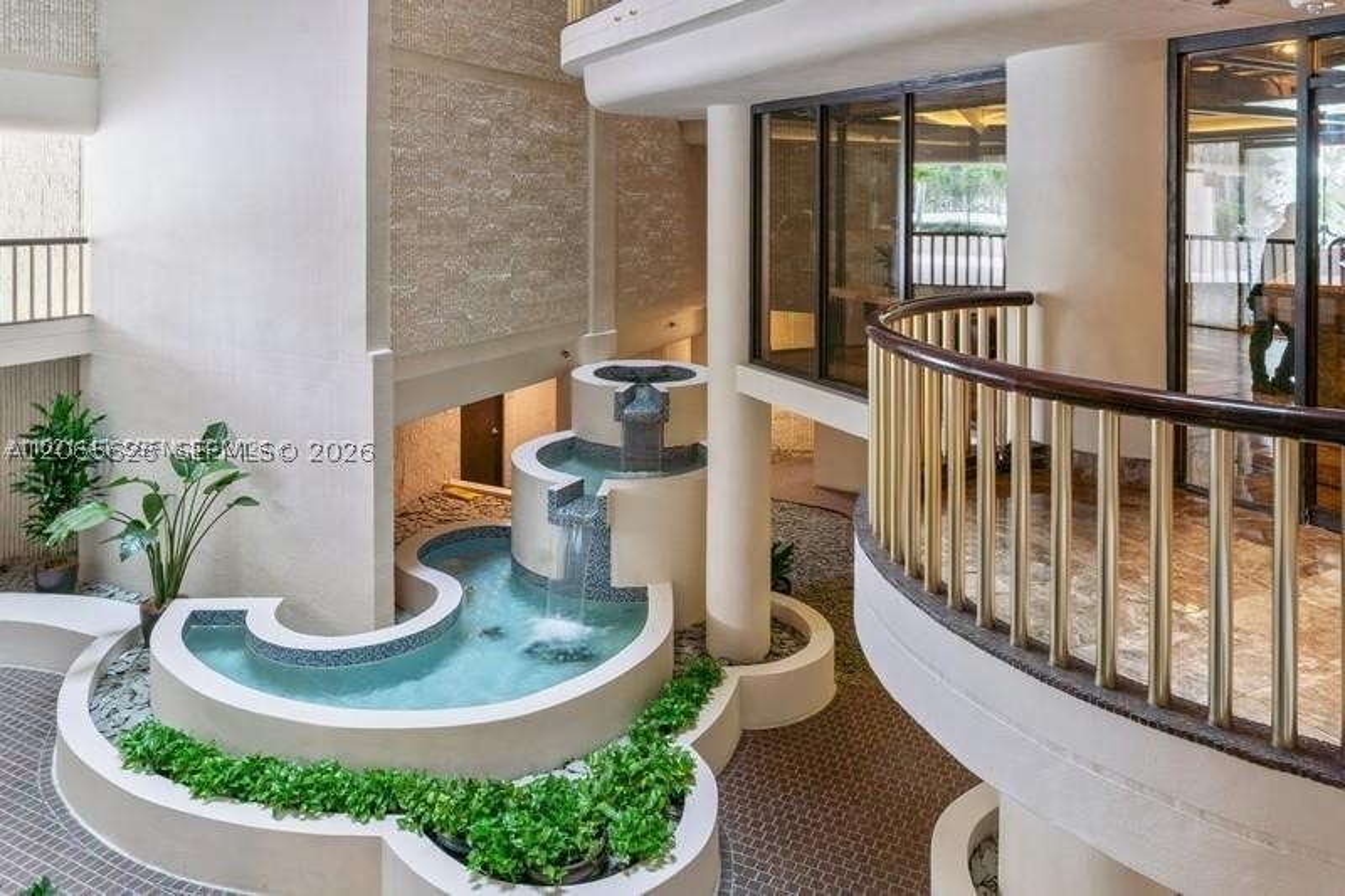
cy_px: 448
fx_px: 896
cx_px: 672
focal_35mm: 24
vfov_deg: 53.1
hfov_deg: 73.8
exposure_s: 1/1.67
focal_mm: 24
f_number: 9
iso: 200
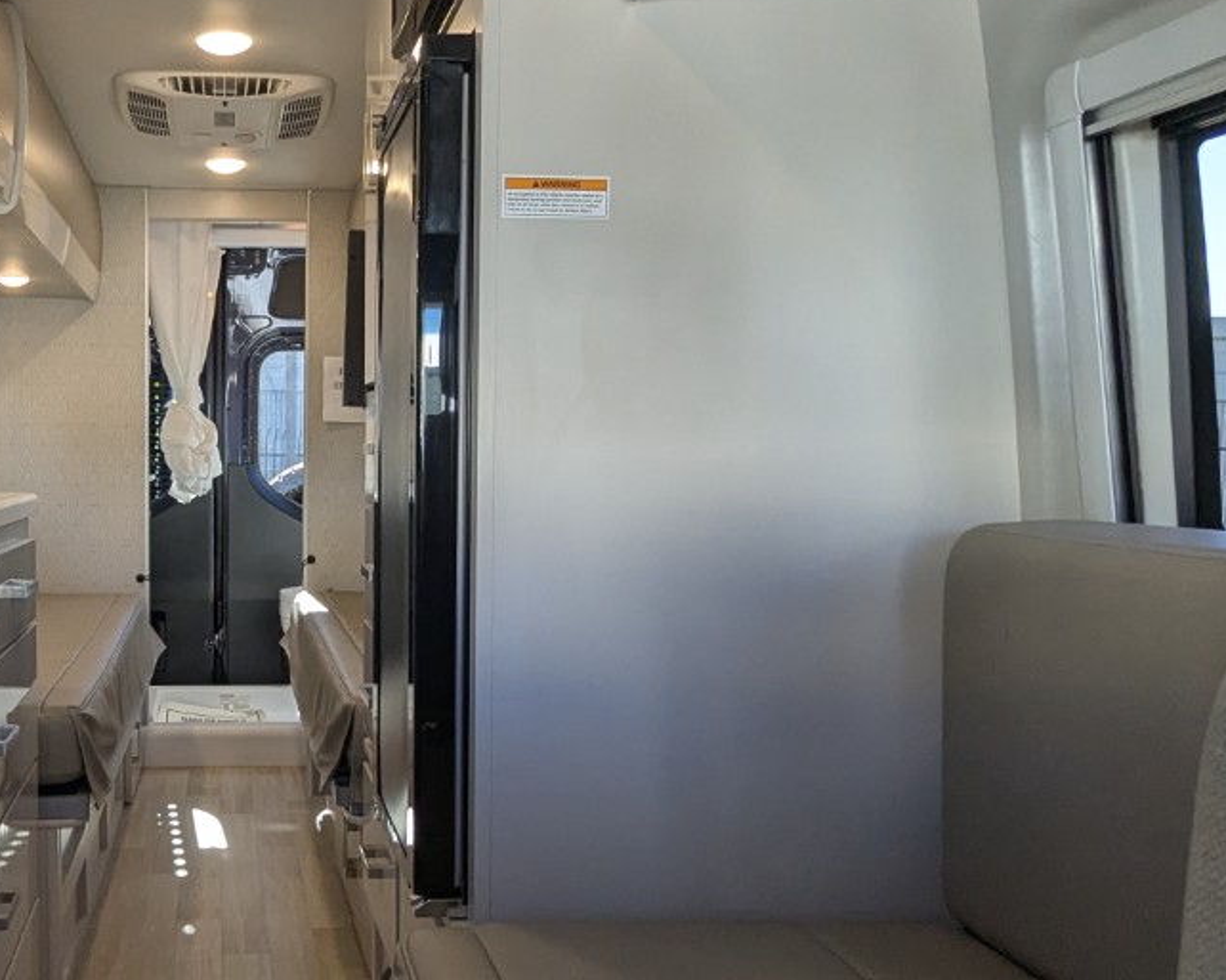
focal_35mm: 34
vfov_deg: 43.3
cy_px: 546
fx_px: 1233
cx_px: 282
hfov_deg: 50.3
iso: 193
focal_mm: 2.35
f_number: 2.2
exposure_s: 1/252
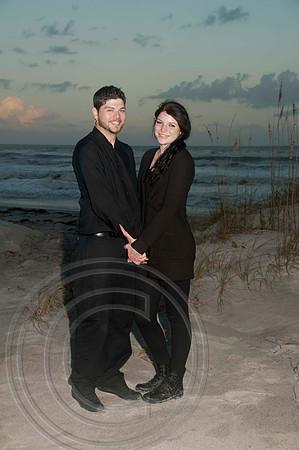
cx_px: 150
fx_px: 656
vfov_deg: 37.9
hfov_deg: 25.7
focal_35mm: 52
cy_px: 225
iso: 100
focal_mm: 35
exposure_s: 1/80
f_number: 5.6
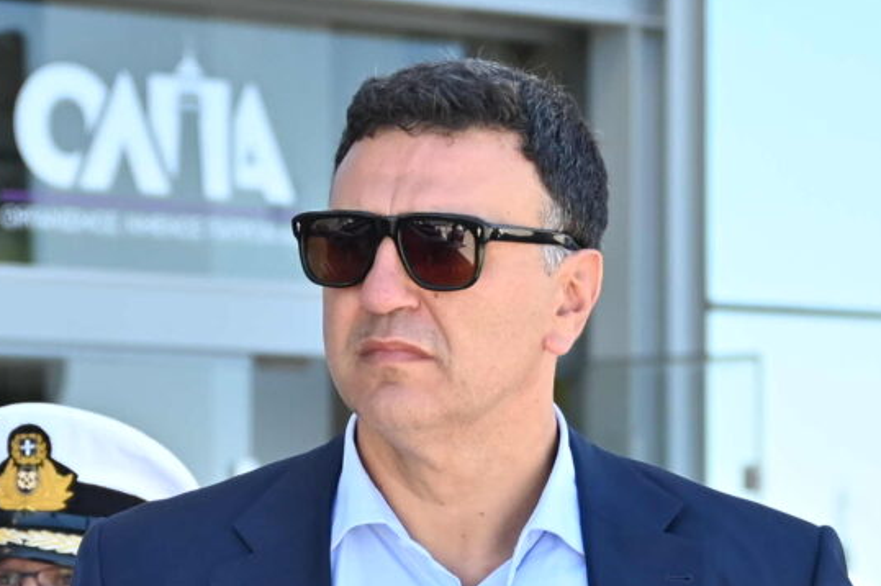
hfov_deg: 9.6
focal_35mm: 214
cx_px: 395
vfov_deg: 6.4
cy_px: 649
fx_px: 5234
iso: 640
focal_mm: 45
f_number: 2.8
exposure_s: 1/2500
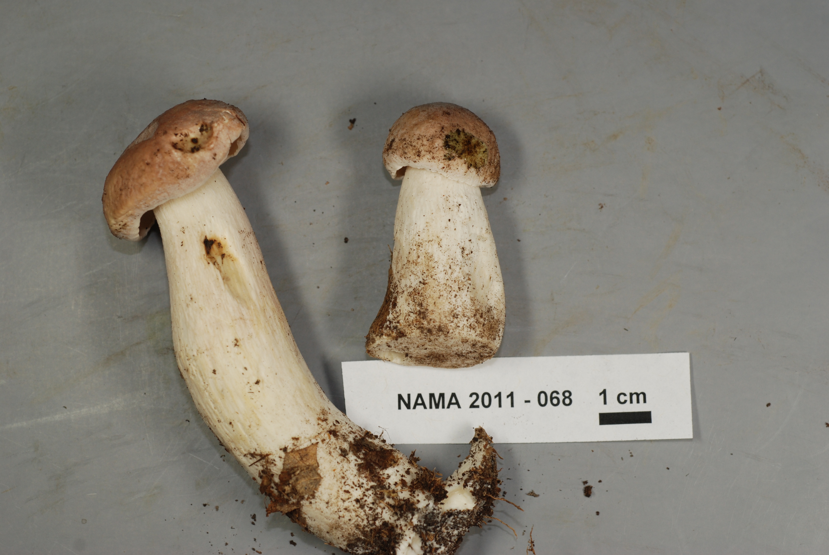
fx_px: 2075
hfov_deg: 22.6
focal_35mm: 90
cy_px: 278
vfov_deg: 15.2
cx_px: 414
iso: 200
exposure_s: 1/40
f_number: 9
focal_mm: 60
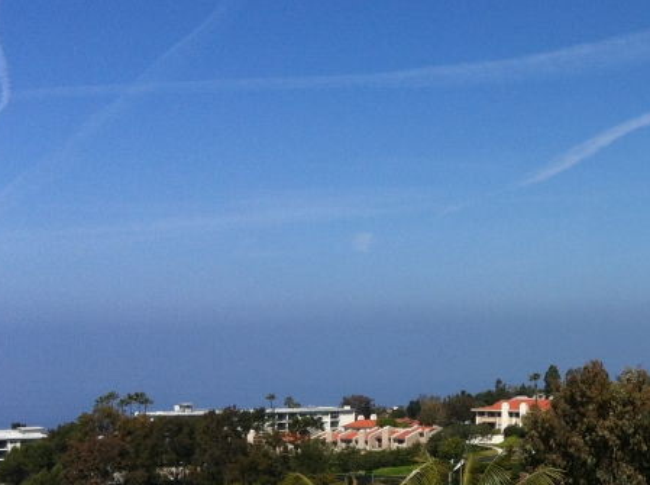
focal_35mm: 78
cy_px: 284
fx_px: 1462
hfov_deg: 24.2
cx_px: 612
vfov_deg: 18.8
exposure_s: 1/2011
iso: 80
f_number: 2.8
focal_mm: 3.85
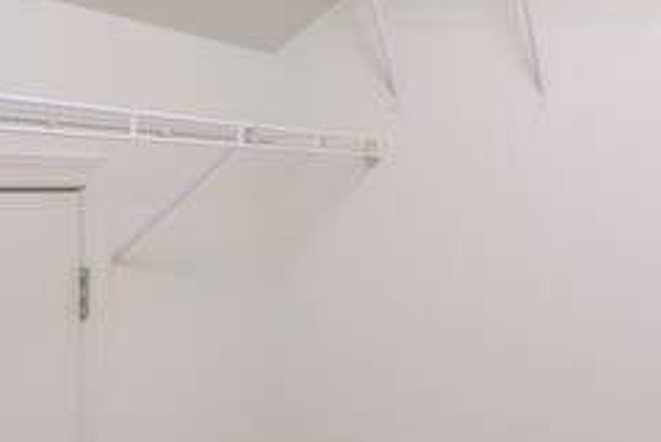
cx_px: 636
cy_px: 152
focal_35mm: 47
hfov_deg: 38.0
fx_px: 864
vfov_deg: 28.6
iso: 320
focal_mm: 10
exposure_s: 1/25
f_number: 8
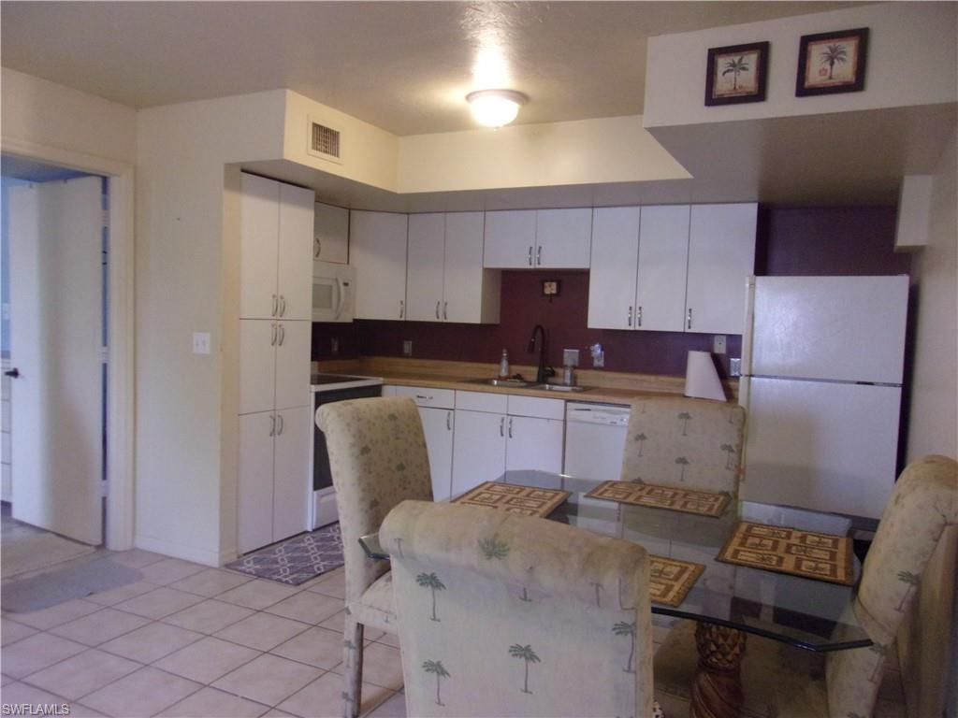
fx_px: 747
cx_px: 479
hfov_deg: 65.3
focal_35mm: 27
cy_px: 359
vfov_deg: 51.4
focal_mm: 4.9
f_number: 3
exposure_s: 1/30
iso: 400
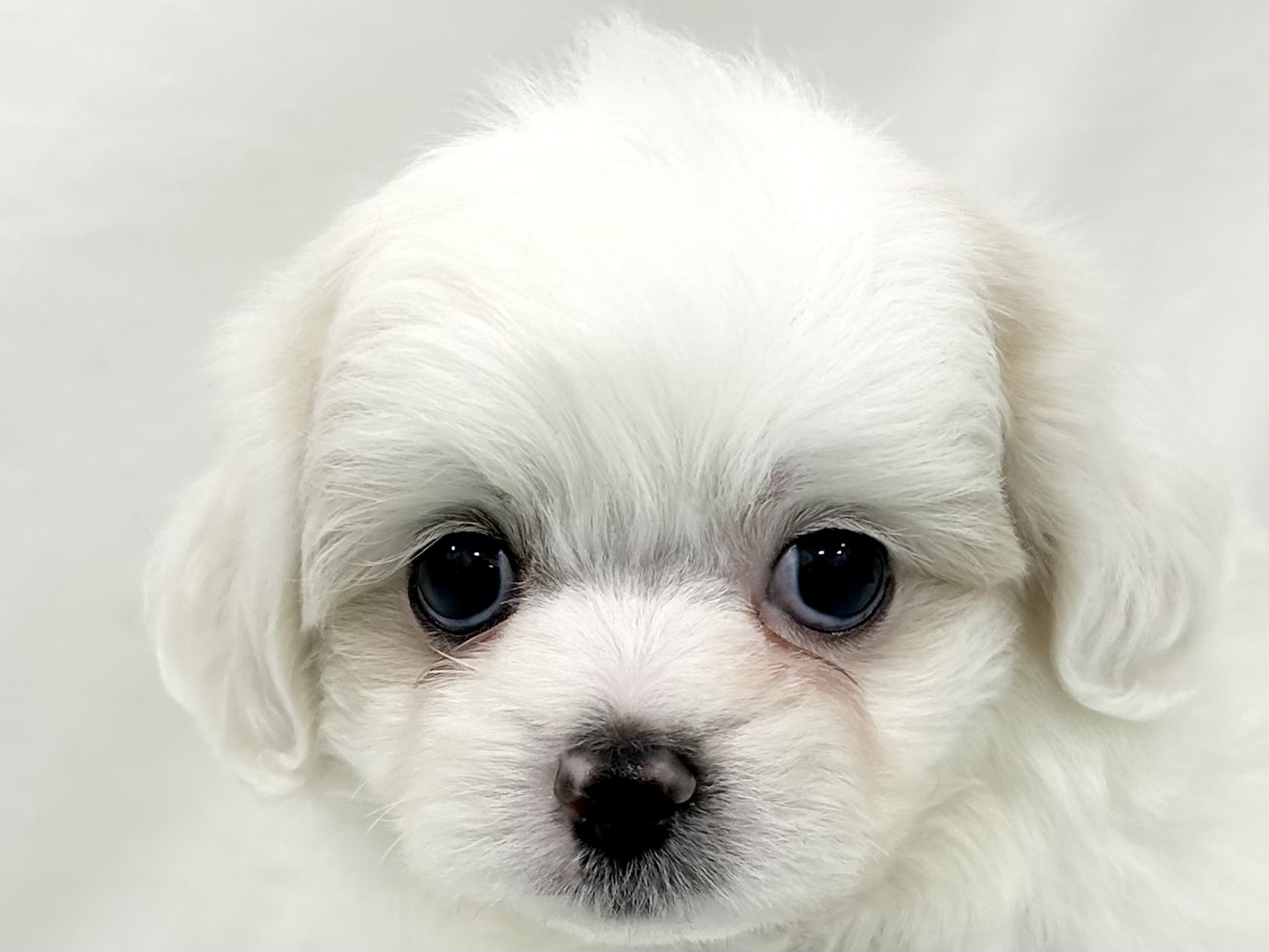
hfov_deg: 67.3
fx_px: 953
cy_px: 476
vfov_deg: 53.1
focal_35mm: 26
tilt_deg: -9.5
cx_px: 634
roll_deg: -1.1
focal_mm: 5.7
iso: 32
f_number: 1.5
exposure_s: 1/120
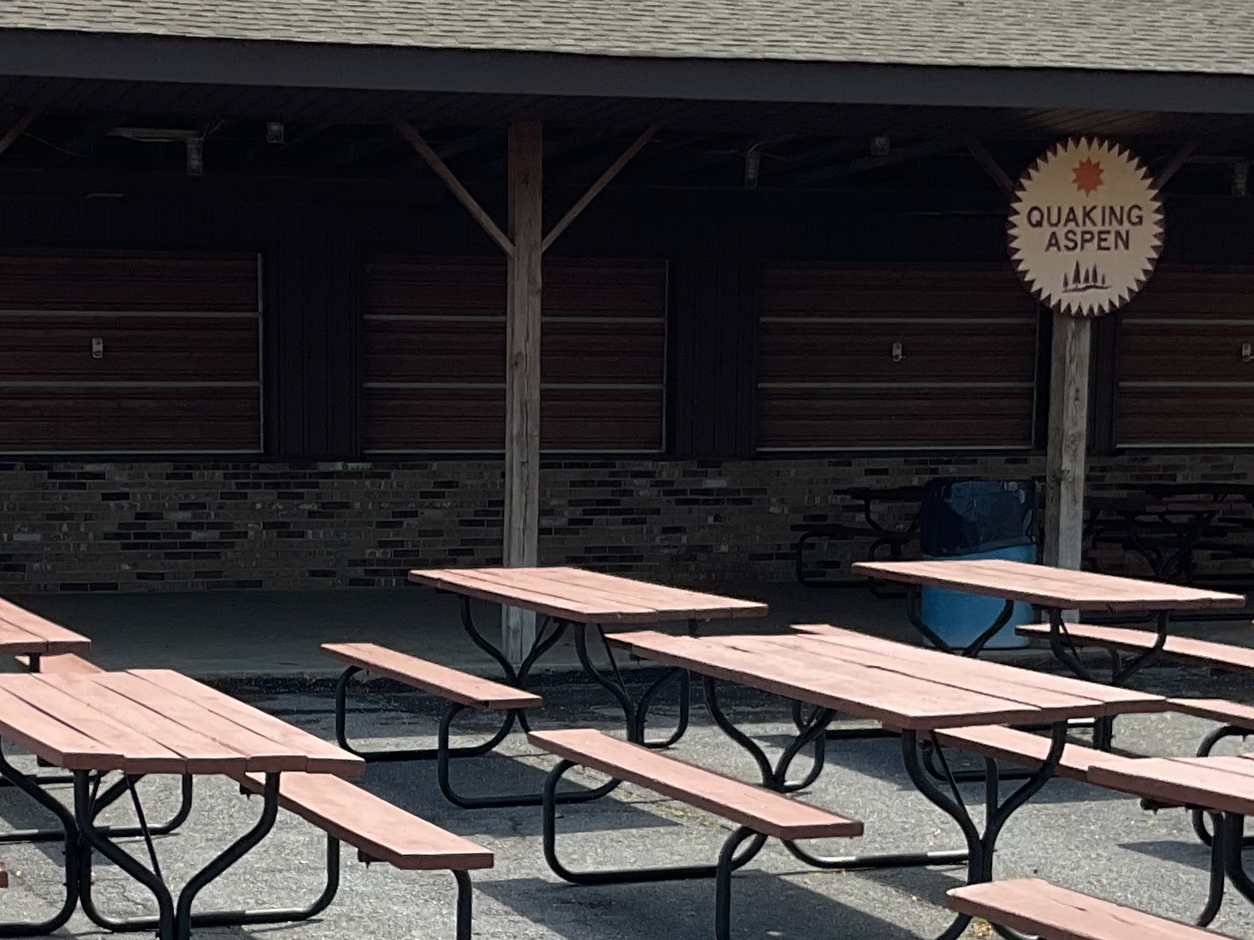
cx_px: 364
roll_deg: -1.3
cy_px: 839
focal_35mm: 74
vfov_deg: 19.5
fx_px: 2681
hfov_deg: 26.1
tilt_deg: -8.2
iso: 16
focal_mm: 3
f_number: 1.8
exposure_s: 1/944
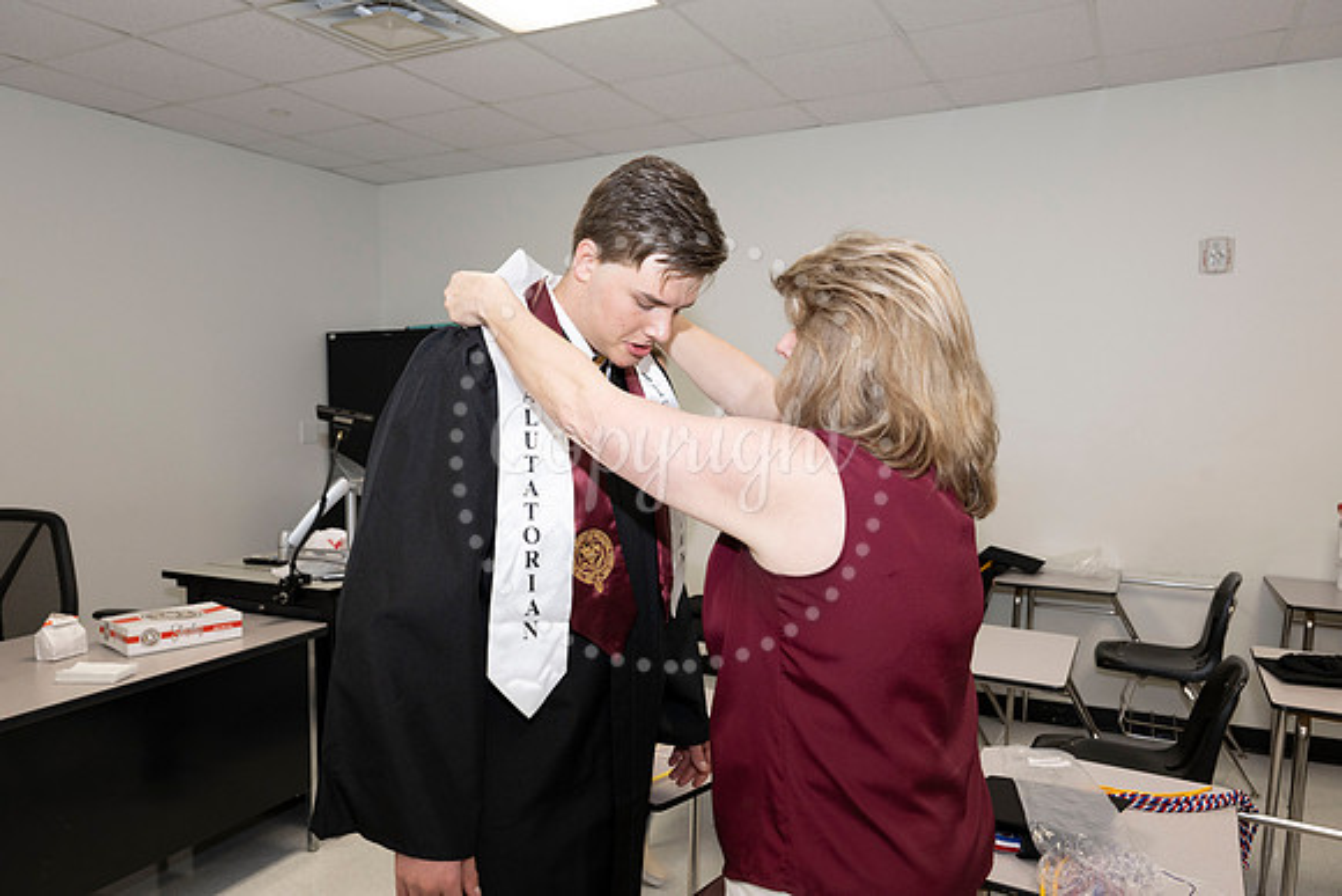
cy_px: 448
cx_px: 671
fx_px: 969
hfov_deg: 69.4
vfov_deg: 49.6
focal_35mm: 26
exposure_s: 1/80
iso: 800
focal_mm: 26
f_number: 5.6
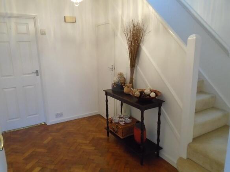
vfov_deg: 53.0
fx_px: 173
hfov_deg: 67.3
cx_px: 115
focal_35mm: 26
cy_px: 86
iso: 320
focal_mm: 4.6
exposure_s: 1/30
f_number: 3.2
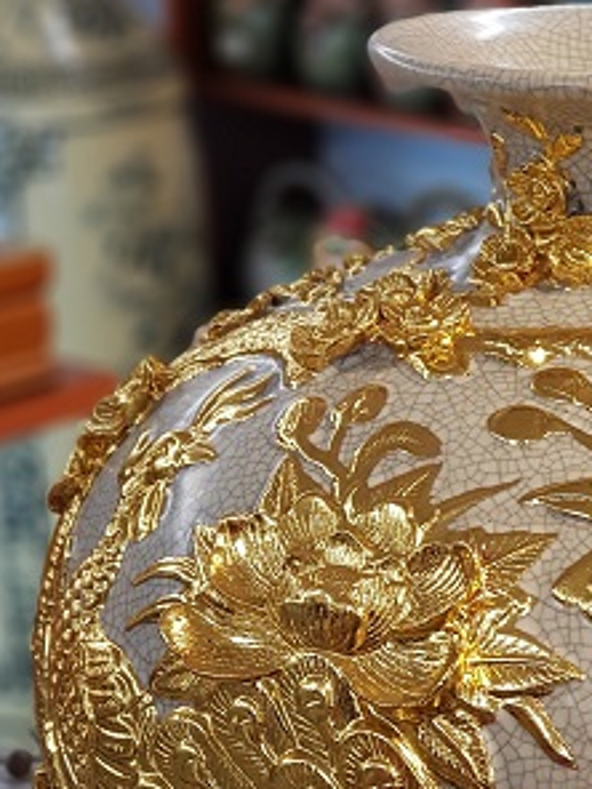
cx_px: 651
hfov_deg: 12.4
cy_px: 517
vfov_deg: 16.8
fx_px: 2668
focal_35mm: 117
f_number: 2.4
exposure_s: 1/33
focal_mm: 6
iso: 64
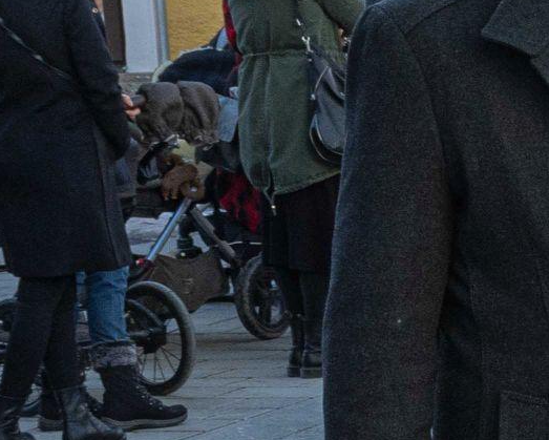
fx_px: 3495
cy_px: 487
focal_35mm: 215
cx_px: 1584
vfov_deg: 7.2
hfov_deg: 7.9
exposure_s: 1/250
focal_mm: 24
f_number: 8
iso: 400
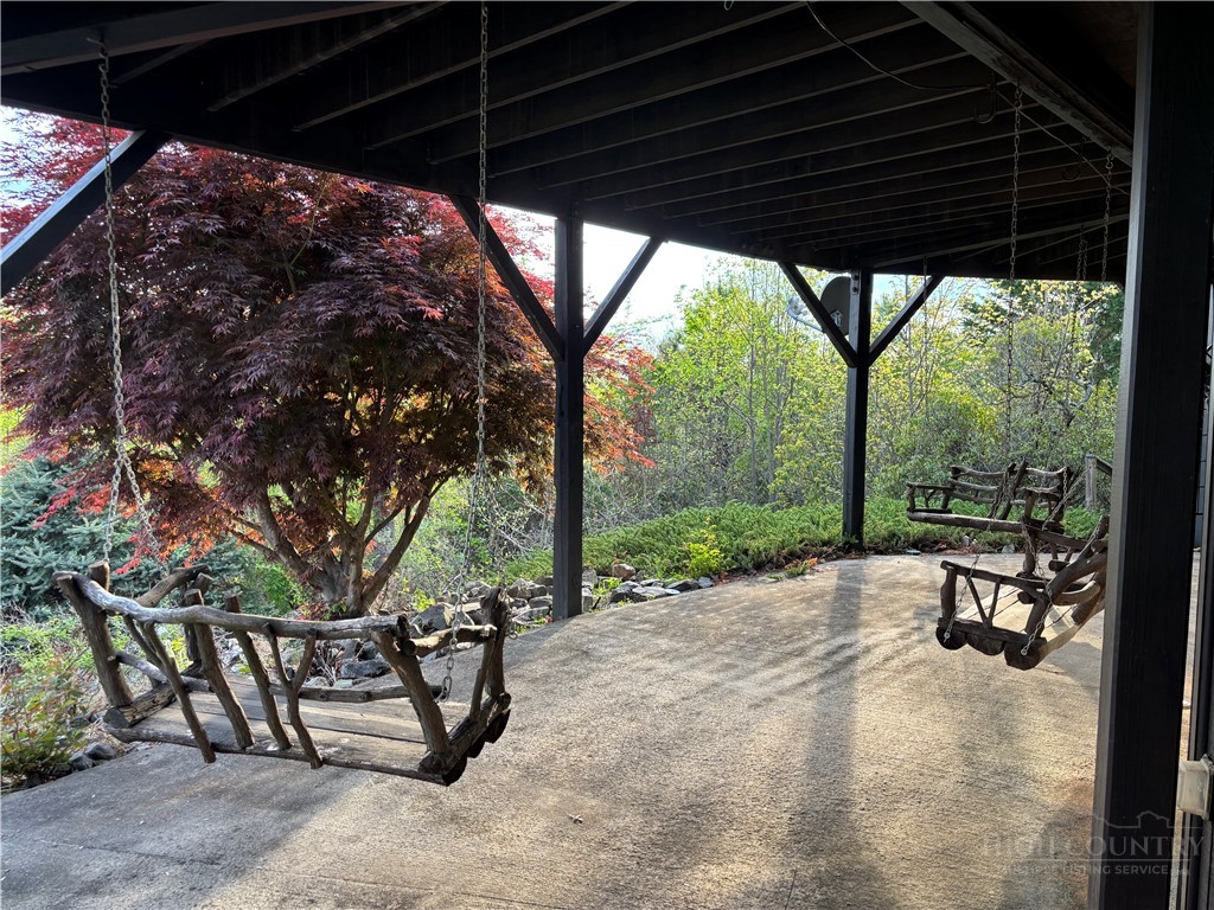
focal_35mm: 26
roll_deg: -0.7
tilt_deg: -5.0
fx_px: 912
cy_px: 455
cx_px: 607
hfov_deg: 67.3
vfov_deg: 53.1
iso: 32
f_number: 1.6
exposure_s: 1/139
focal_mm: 5.96
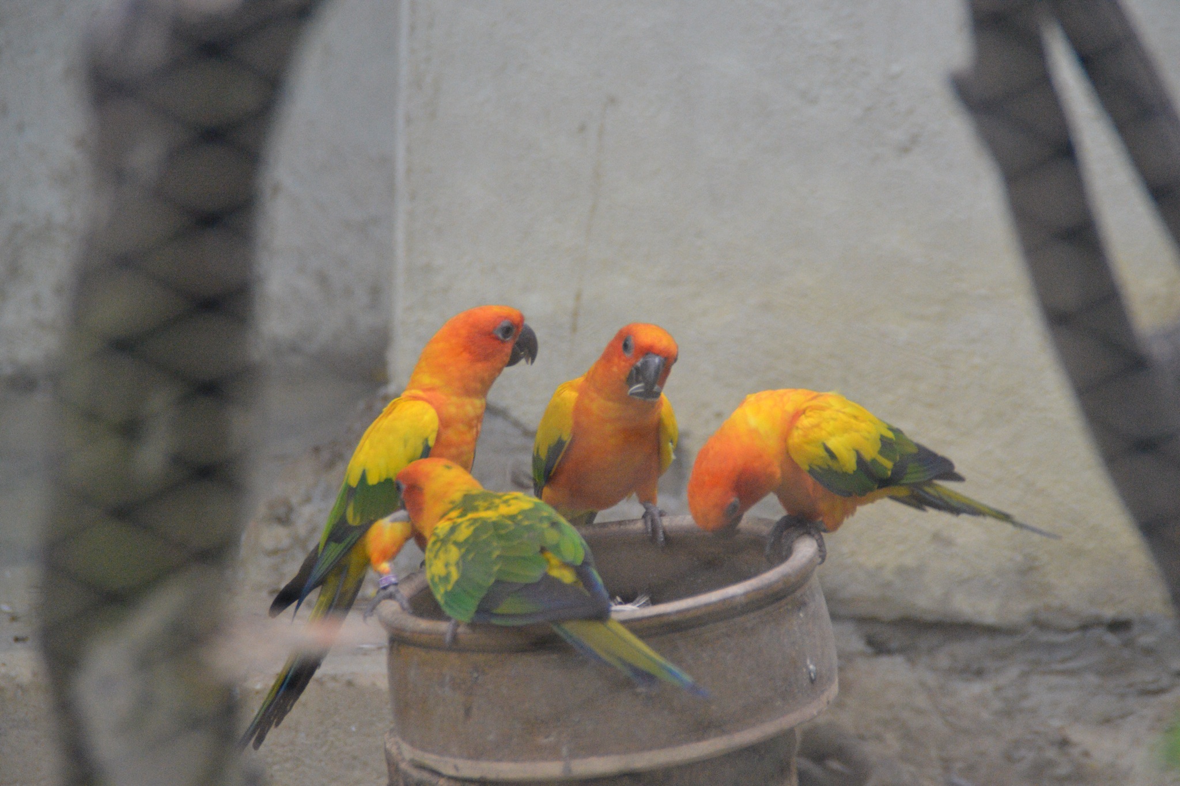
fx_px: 9832
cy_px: 393
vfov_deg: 4.6
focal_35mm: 300
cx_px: 590
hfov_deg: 6.9
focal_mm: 200
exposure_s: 1/200
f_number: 6.3
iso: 3200
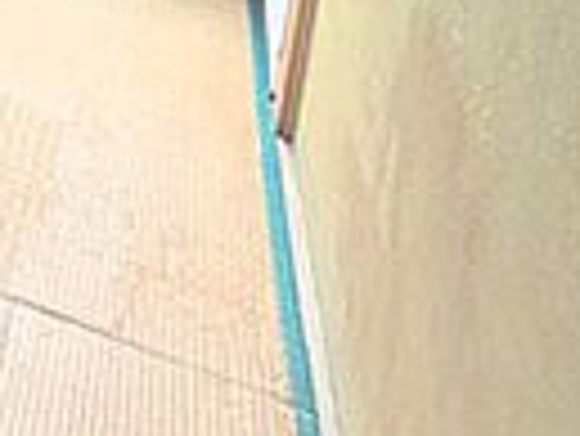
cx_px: -490
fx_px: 1090
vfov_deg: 19.0
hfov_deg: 20.3
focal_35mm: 65
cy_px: -270
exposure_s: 1/283
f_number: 2.2
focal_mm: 1.83
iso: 49
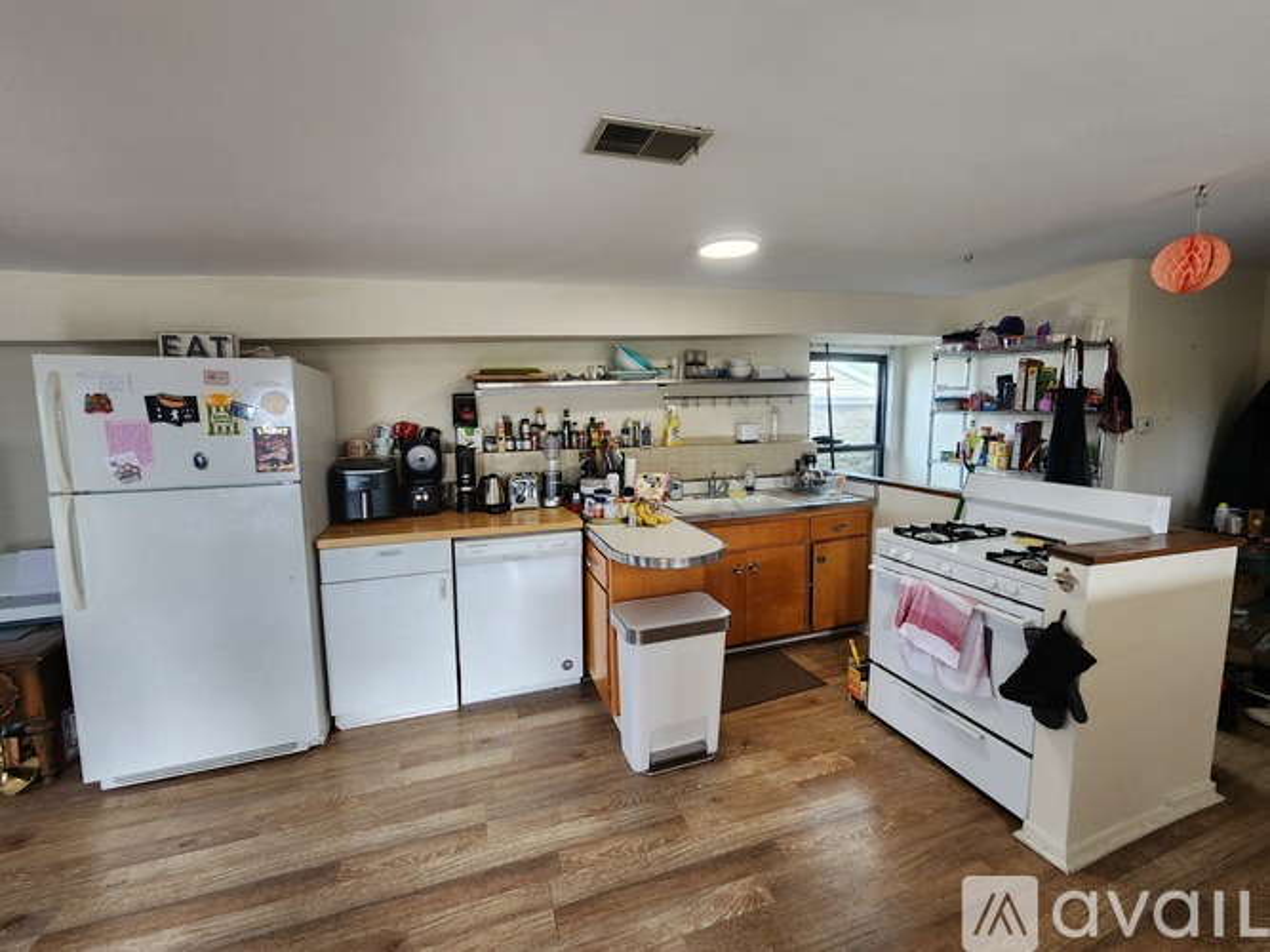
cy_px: 476
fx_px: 477
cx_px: 635
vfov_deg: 89.9
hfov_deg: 106.2
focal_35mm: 13
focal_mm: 2.2
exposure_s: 1/60
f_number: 2.2
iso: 125
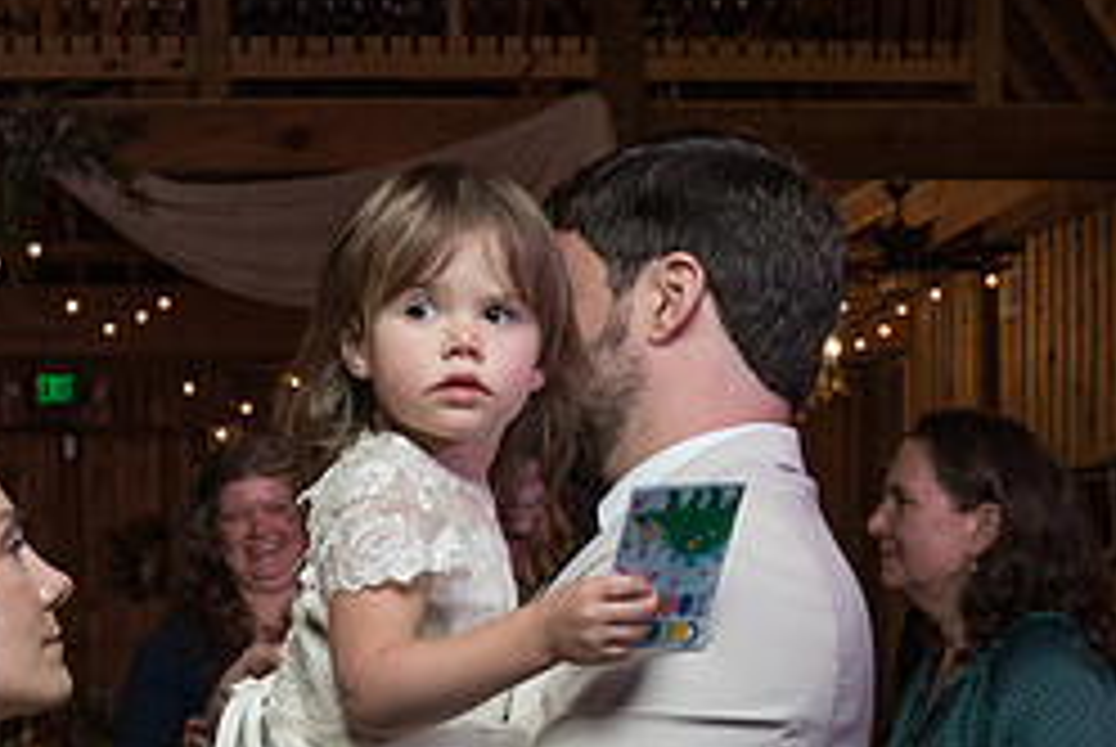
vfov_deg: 16.3
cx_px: 436
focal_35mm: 81
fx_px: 2514
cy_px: 886
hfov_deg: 25.0
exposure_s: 1/125
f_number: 5.6
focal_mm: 27
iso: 2000
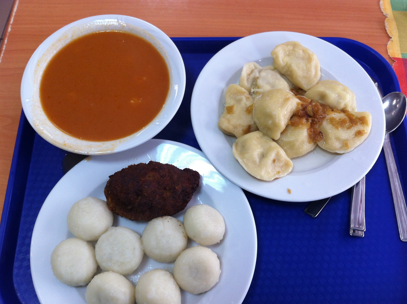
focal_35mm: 36
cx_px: 208
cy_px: 156
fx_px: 423
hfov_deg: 51.4
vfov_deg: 39.6
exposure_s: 1/20
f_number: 2.8
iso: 80
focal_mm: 3.85
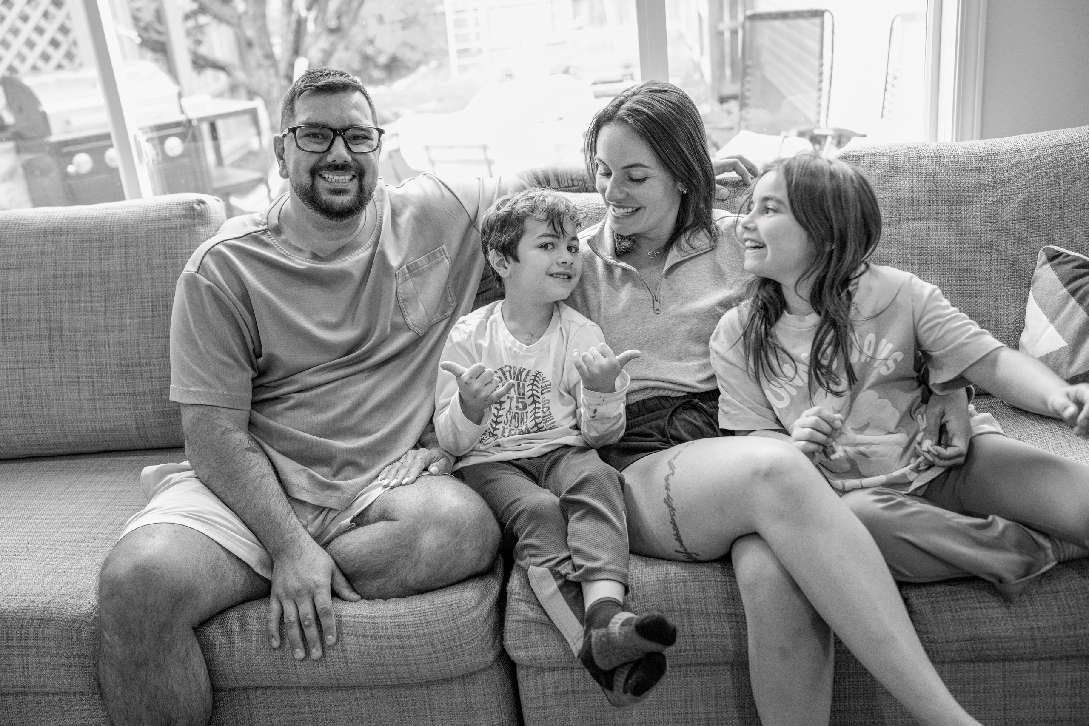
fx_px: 1119
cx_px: 544
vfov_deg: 35.9
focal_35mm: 37
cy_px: 363
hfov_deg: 51.9
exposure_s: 1/160
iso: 1600
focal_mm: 37
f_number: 2.8
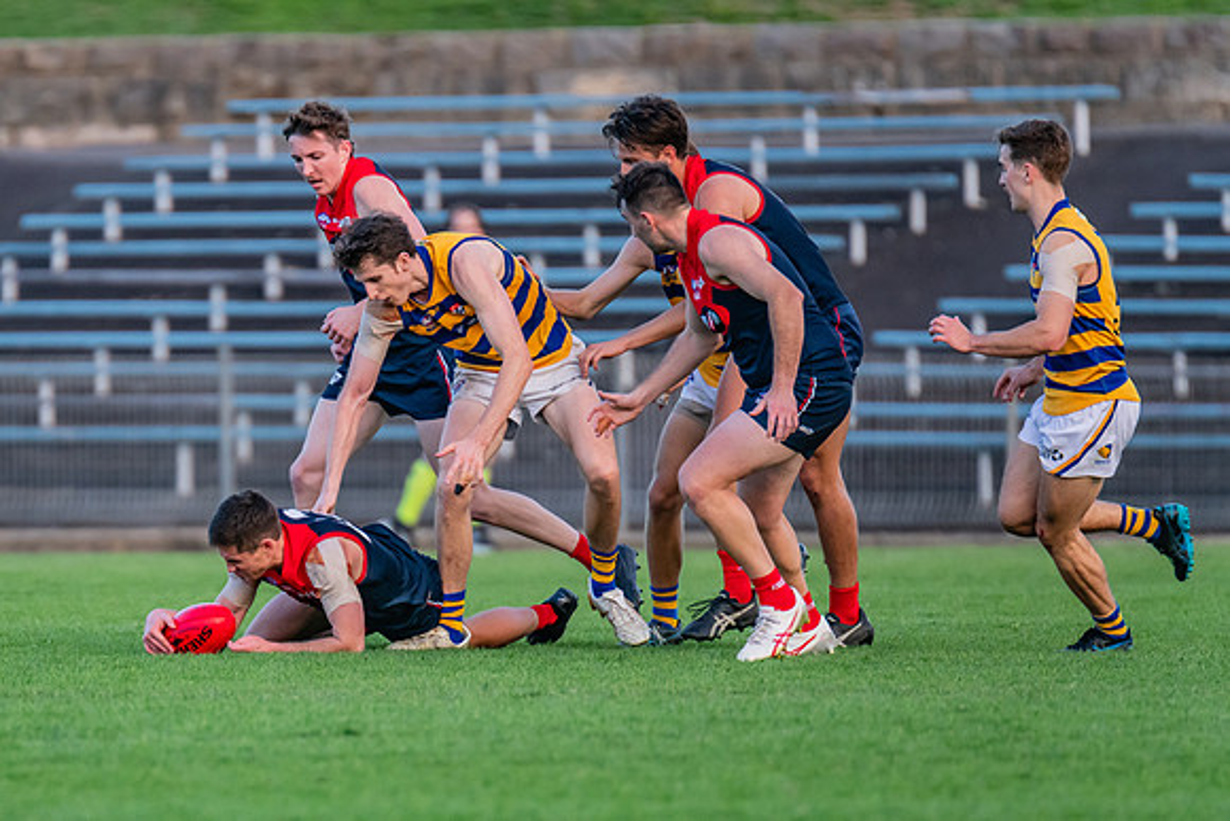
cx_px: 310
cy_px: 530
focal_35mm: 643
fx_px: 21980
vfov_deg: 2.1
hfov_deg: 3.2
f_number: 4
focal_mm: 420
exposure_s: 1/1250
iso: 1600
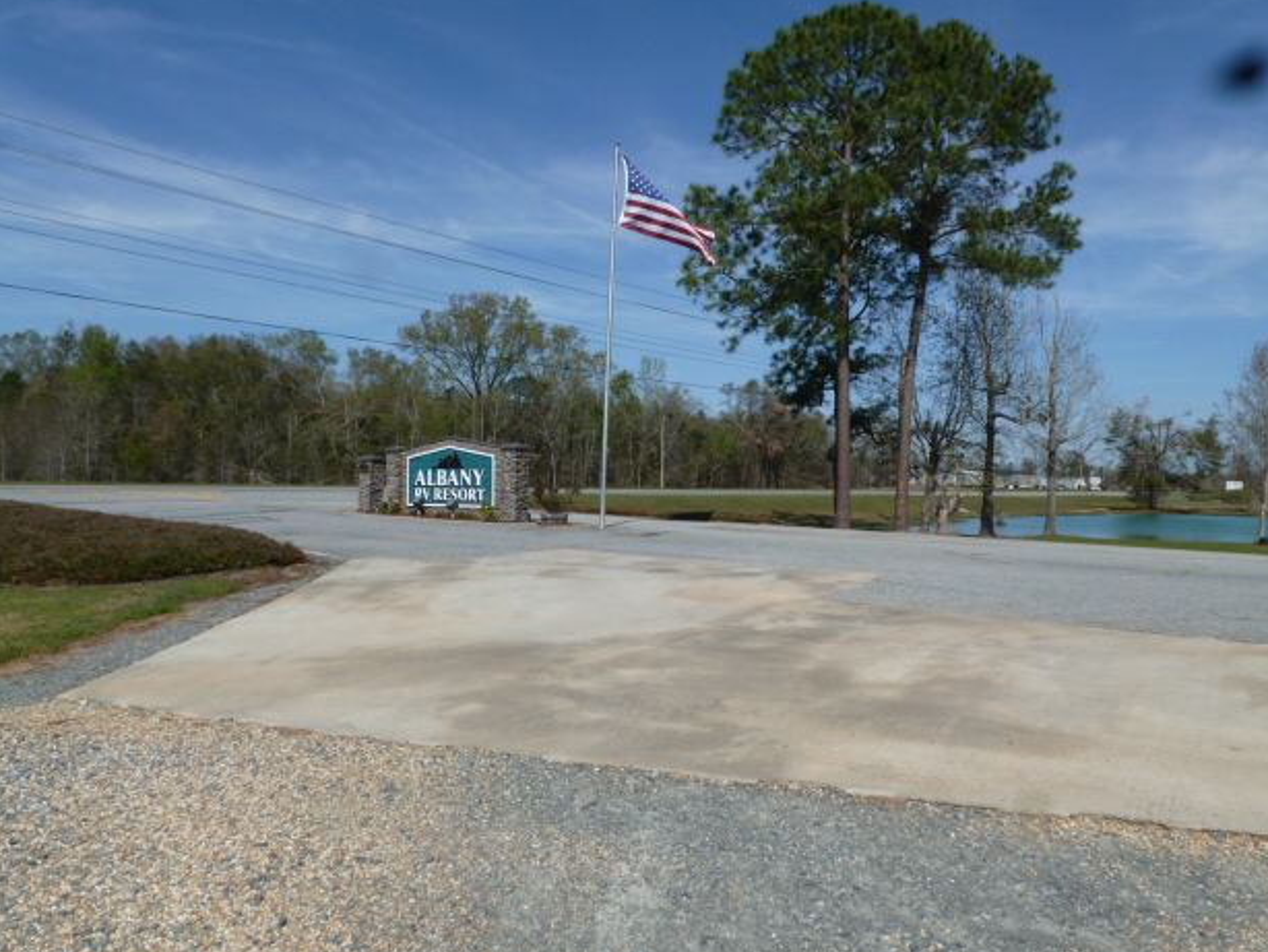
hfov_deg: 69.4
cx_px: 624
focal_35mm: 25
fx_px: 916
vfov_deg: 54.9
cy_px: 481
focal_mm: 4.3
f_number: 5.6
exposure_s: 1/500
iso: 100
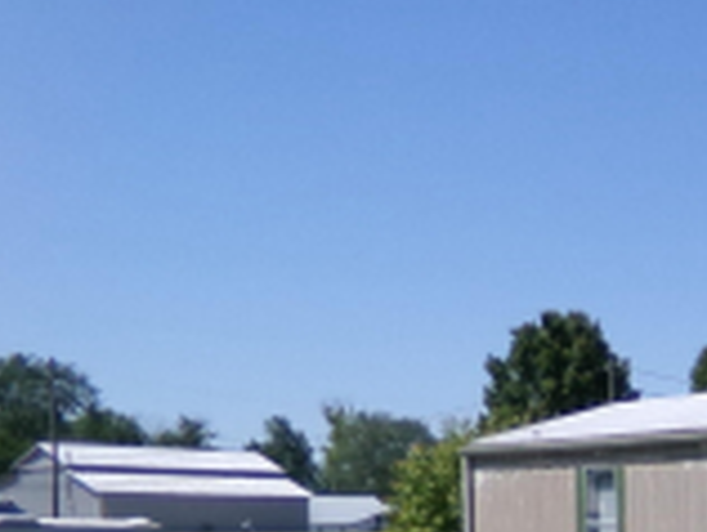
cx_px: 1421
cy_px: 639
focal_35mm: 101
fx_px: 2066
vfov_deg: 14.2
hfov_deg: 15.5
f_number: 3.7
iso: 100
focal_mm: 4.3
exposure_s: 1/900
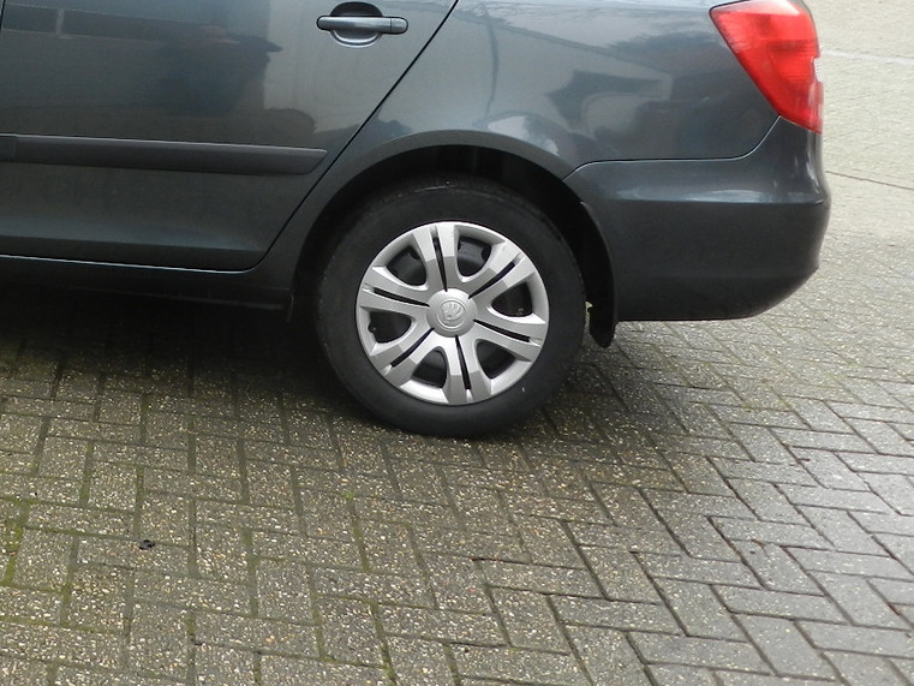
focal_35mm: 53
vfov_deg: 26.6
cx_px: 56
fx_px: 1400
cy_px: 65
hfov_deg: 33.8
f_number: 3.6
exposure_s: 1/160
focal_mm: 5
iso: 160
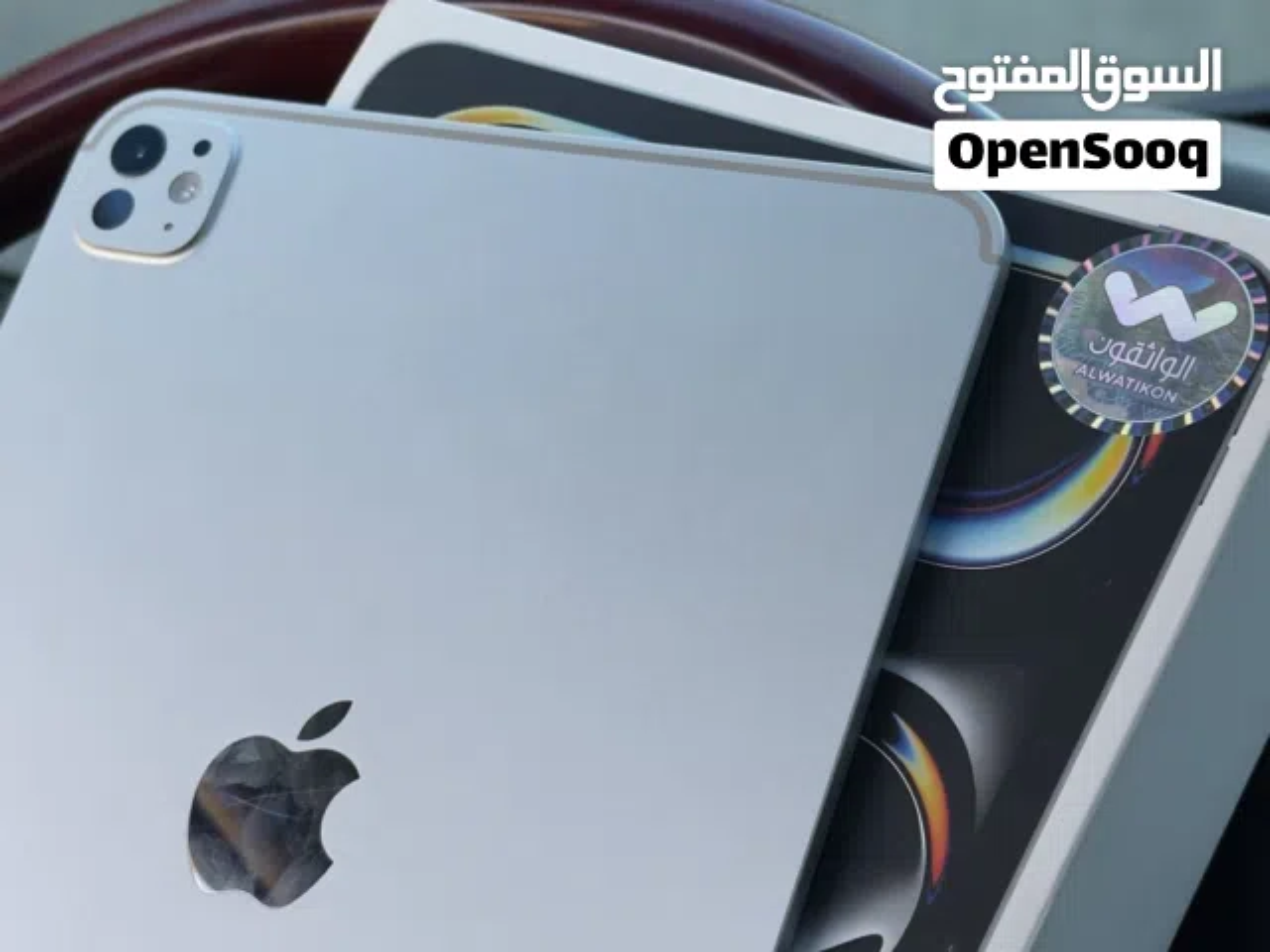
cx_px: 635
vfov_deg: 30.3
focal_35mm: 48
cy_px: 476
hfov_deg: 39.7
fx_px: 1761
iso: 50
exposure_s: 1/185
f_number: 1.78
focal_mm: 6.76
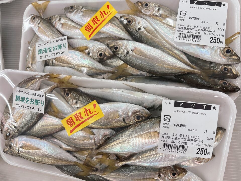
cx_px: 120
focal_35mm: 26
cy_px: 90
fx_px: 181
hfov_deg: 67.3
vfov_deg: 53.1
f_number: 1.6
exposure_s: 1/120
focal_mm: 5.96
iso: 100
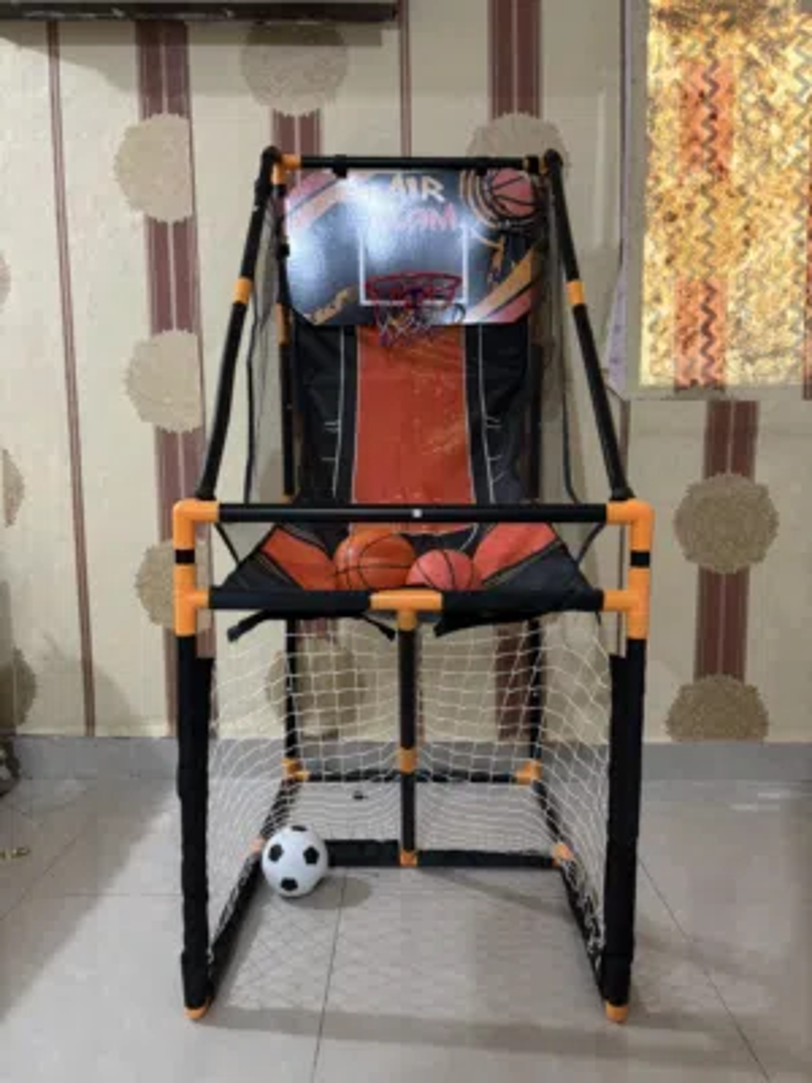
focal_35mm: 26
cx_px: 406
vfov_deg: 67.3
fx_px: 813
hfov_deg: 53.1
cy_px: 542
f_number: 1.6
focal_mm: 5.96
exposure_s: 1/33
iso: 400
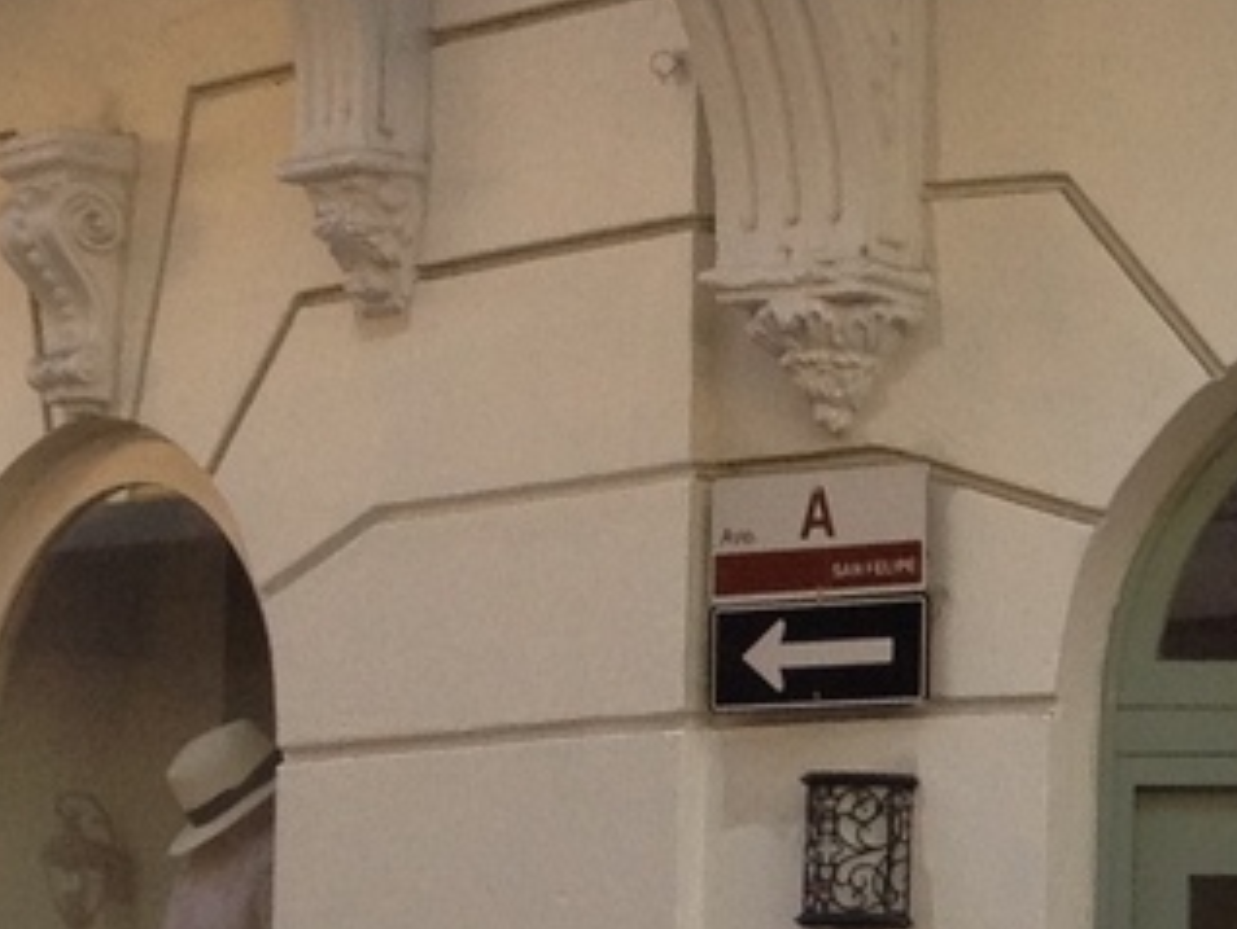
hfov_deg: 10.8
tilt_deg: +2.6
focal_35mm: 176
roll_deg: +0.2
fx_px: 6294
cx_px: 1824
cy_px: 657
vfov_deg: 8.4
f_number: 2.4
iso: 64
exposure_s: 1/120
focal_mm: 4.28
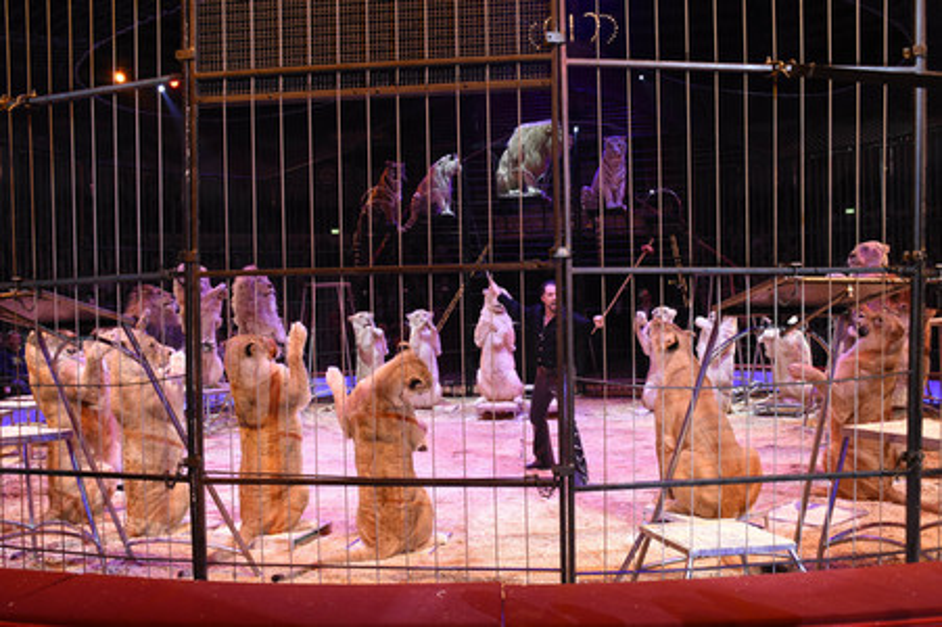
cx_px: 471
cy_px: 314
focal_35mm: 34
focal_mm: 23
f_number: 6.3
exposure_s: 1/160
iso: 3200
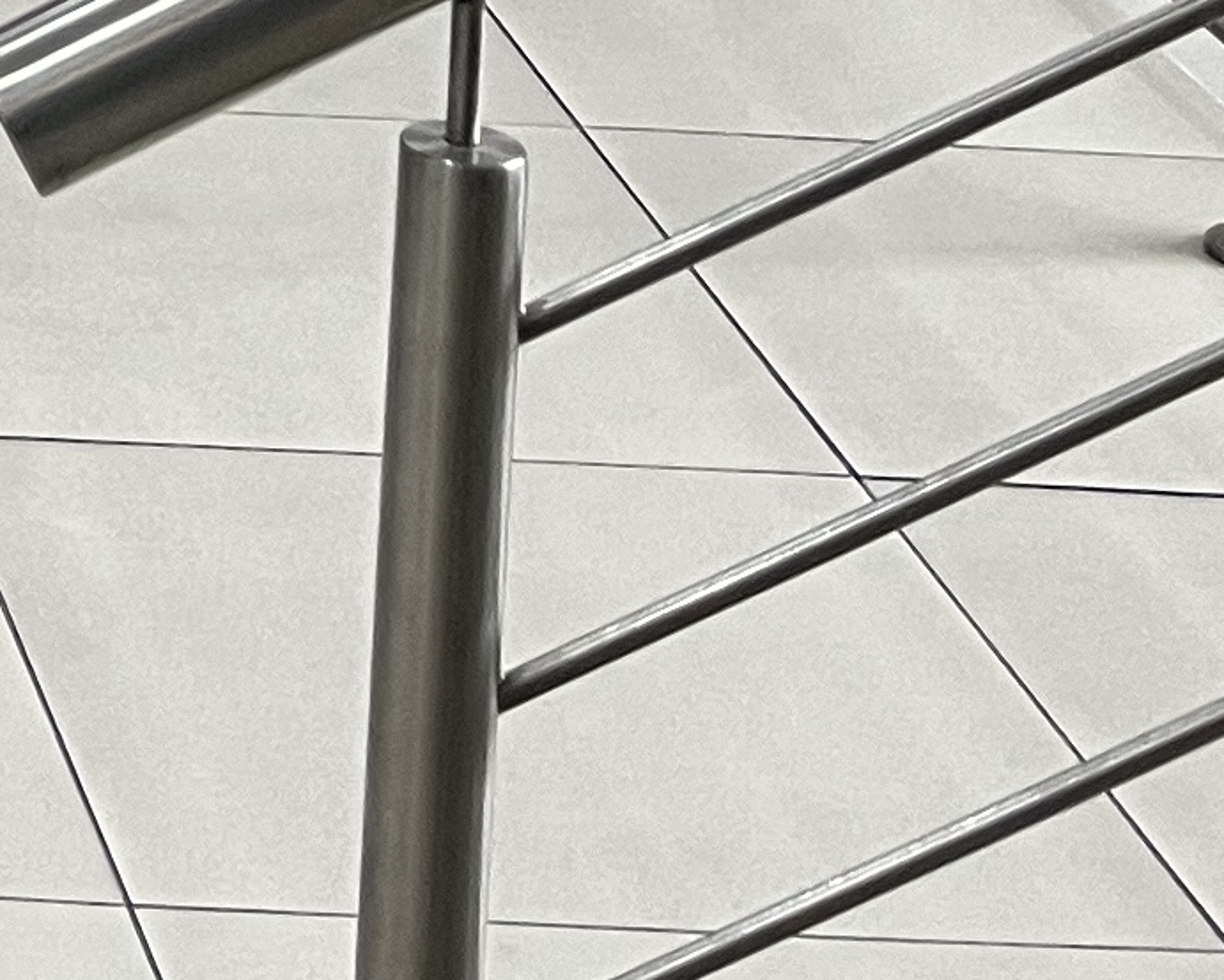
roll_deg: -1.9
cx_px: -1408
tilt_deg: -5.8
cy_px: -1535
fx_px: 5362
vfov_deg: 9.2
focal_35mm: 148
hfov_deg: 11.4
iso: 100
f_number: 1.6
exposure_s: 1/50
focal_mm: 5.1
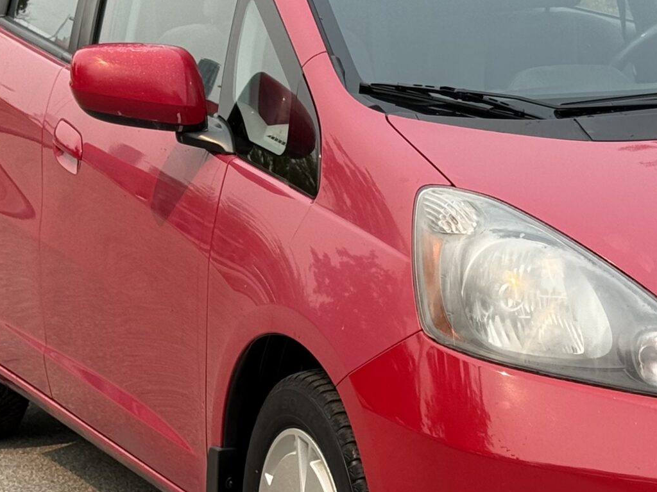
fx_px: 2278
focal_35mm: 120
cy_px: 223
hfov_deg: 16.1
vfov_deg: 12.3
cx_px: 653
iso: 64
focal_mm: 6.76
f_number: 1.78
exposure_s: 1/2146
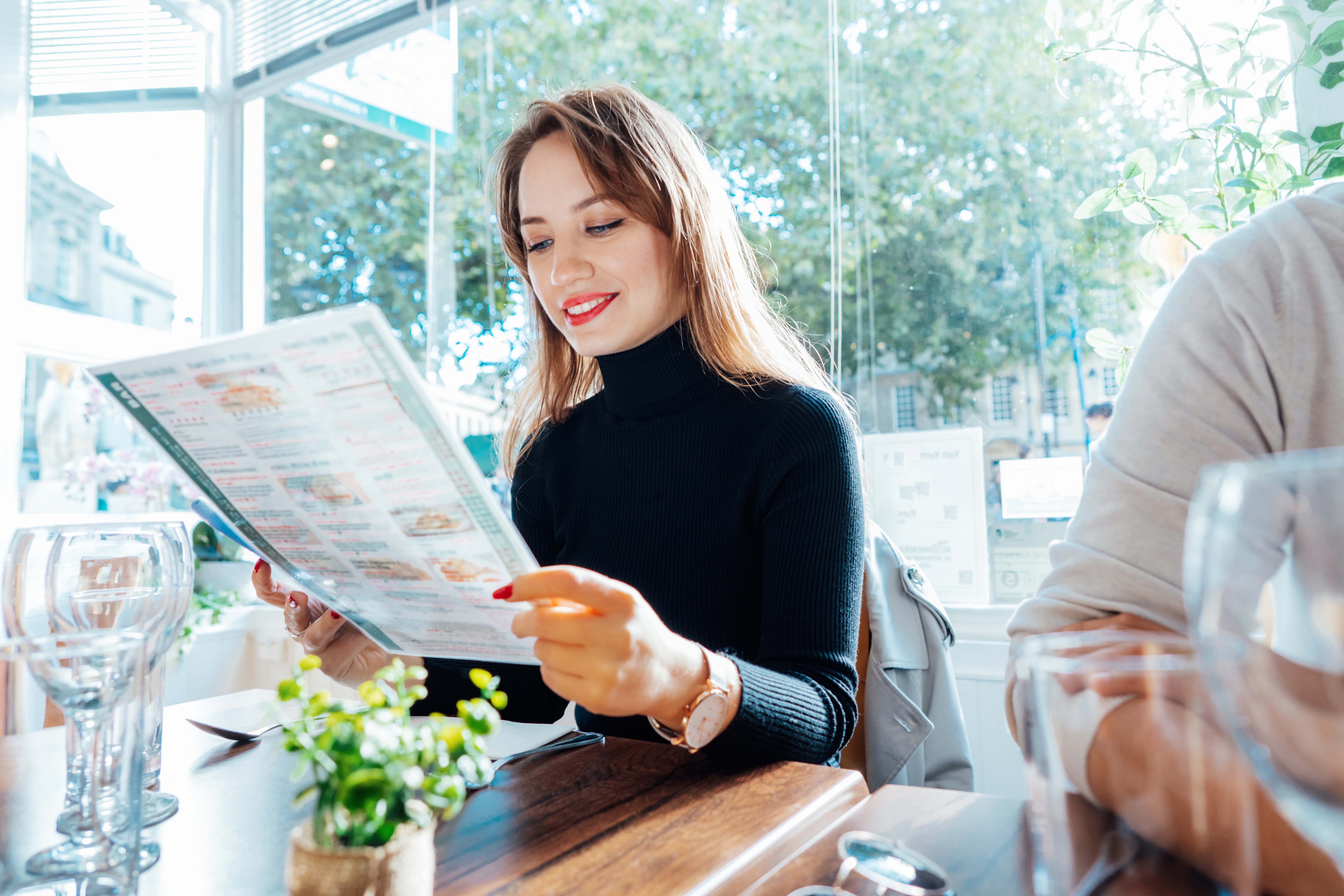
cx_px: 672
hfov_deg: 71.5
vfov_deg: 51.3
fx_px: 933
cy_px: 448
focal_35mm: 25
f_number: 3.5
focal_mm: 25
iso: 800
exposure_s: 1/160
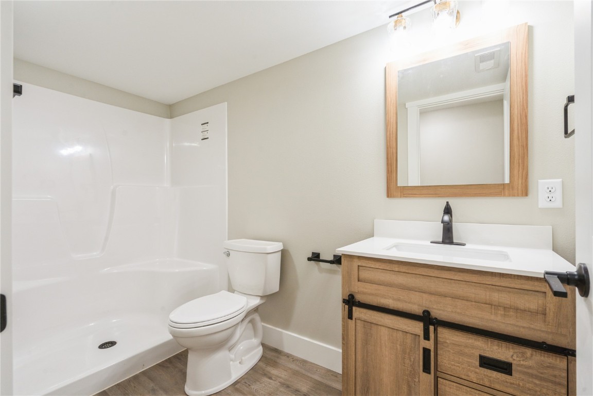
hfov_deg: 96.7
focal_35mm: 16
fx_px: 264
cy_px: 198
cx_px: 296
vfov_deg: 73.7
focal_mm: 16
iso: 400
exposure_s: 1/15
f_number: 9
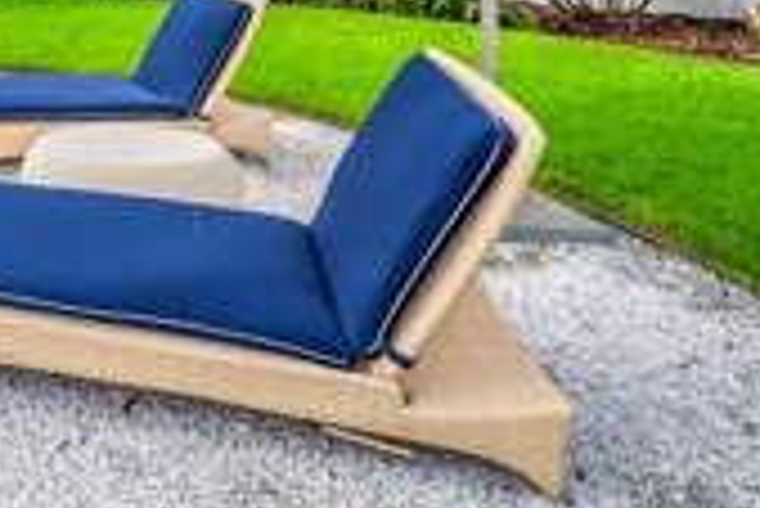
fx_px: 718
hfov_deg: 42.5
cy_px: -63
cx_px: -94
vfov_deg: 33.5
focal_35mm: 34
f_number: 8
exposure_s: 1/500
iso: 160
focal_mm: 12
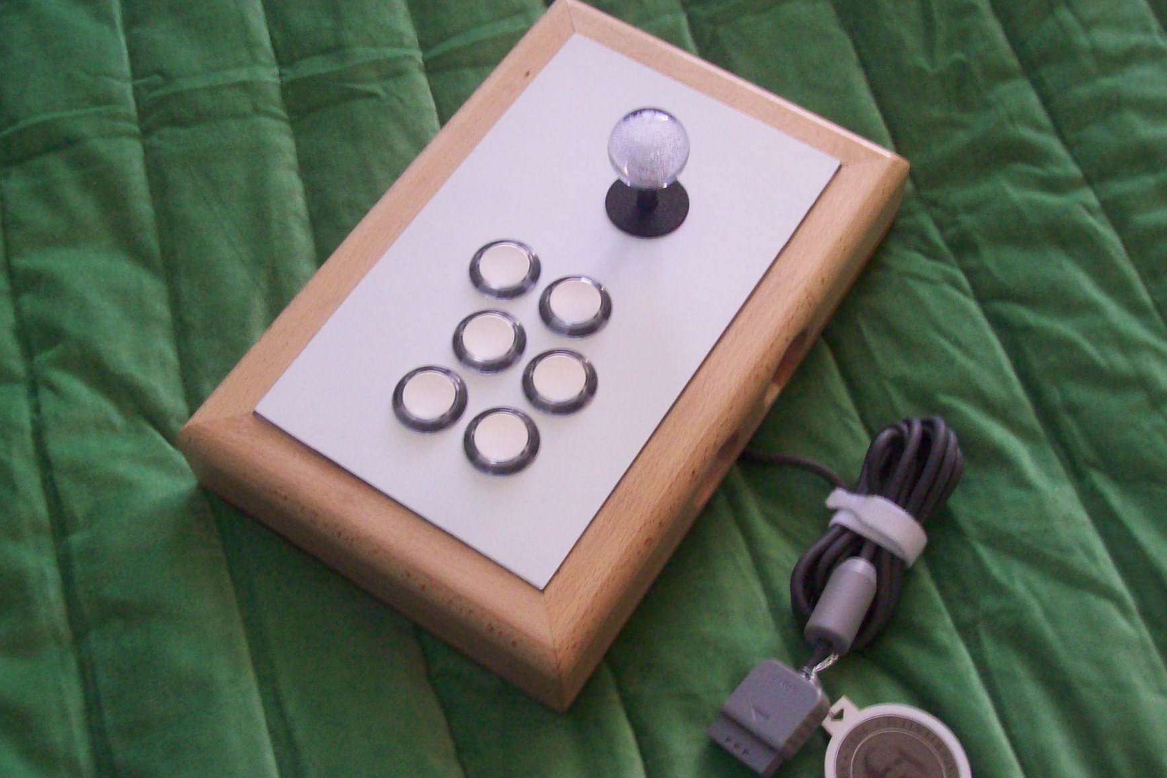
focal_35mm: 44
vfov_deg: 30.5
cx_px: 564
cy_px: 429
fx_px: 1426
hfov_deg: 44.5
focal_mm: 6
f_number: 2.7
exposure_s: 1/8
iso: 200
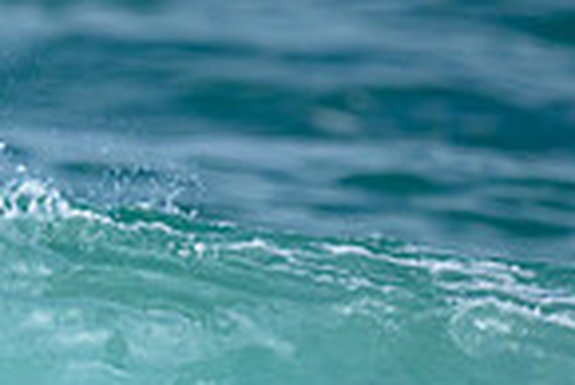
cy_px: 624
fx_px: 70187
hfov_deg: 0.5
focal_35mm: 4390
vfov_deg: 0.3
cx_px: -473
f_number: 6.3
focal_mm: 800
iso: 320
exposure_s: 1/2000
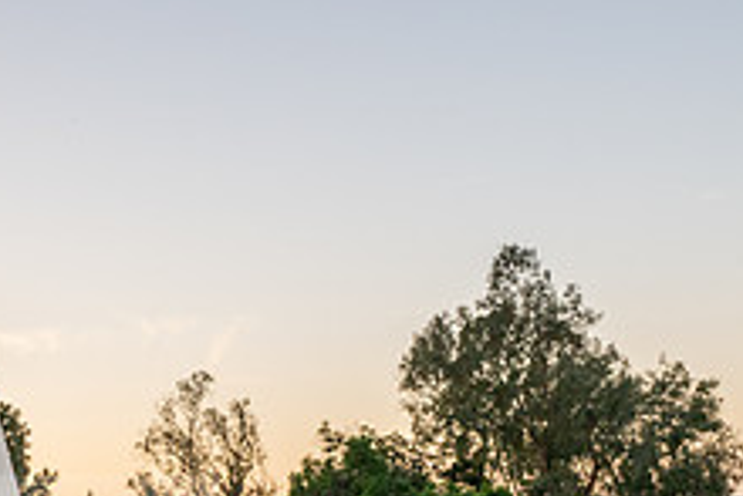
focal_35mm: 72
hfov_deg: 26.4
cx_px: -21
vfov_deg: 17.7
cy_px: 646
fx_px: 1487
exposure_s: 1/160
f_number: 7.1
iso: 320
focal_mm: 24
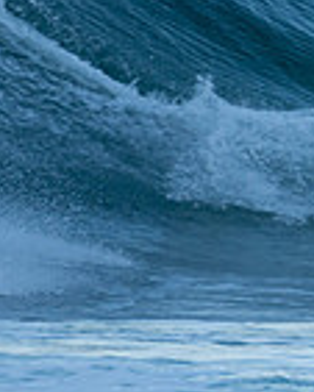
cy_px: -46
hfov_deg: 0.5
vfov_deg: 0.7
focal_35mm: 2888
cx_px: 714
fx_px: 33512
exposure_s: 1/400
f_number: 5.6
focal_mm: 500
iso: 320
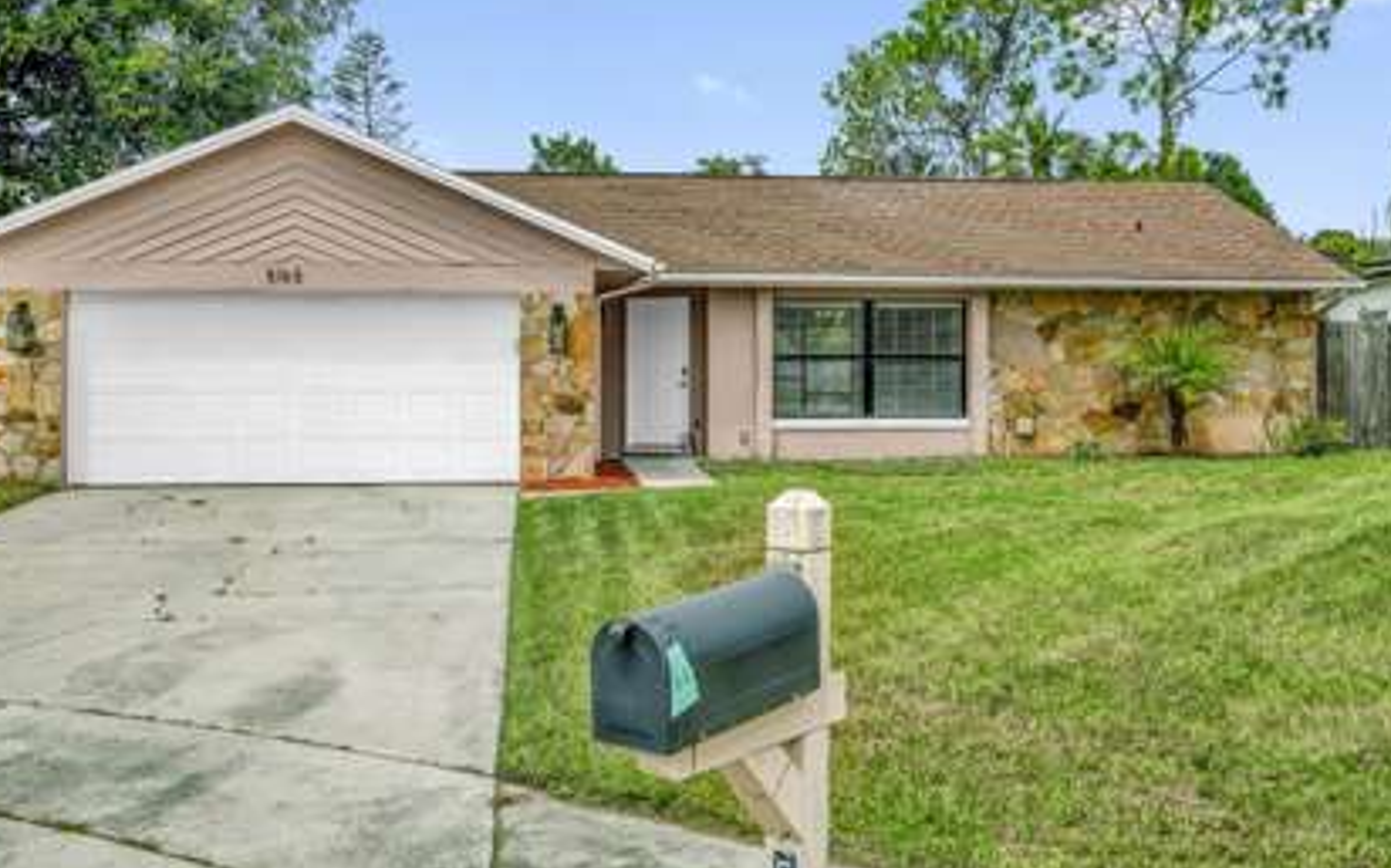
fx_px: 1462
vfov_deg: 32.9
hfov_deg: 50.8
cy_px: 336
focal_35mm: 39
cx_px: 655
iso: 200
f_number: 5.6
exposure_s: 1/2500
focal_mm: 32.5
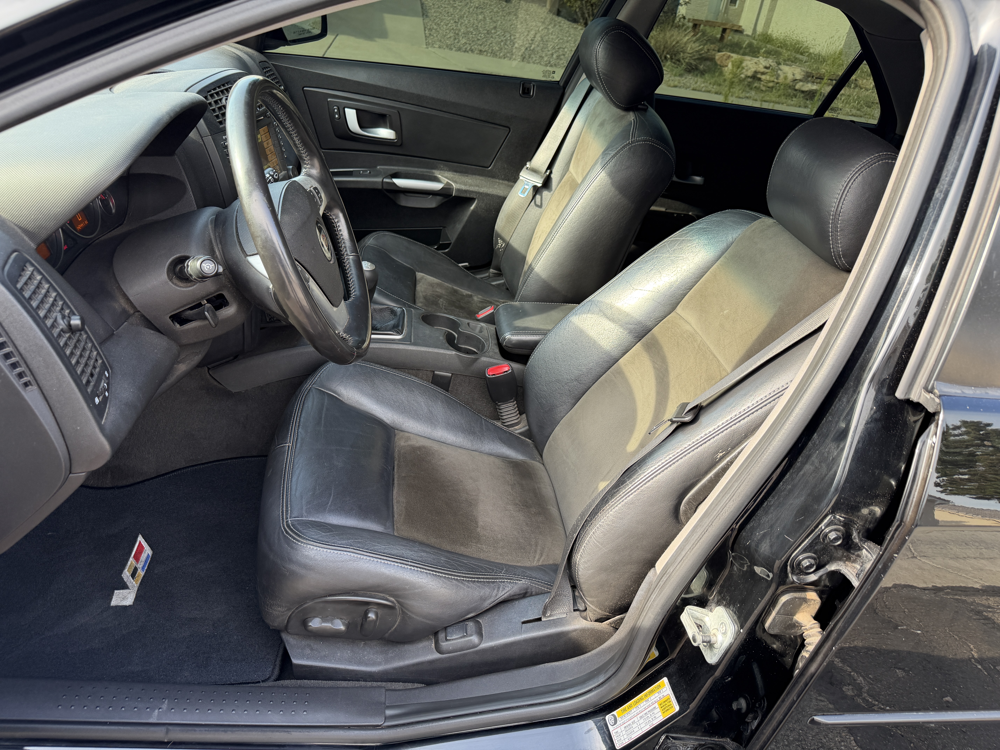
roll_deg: -8.5
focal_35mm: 24
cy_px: 375
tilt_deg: -29.8
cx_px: 500
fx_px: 693
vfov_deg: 56.8
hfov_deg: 71.6
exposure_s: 1/170
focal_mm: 6.76
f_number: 1.78
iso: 80
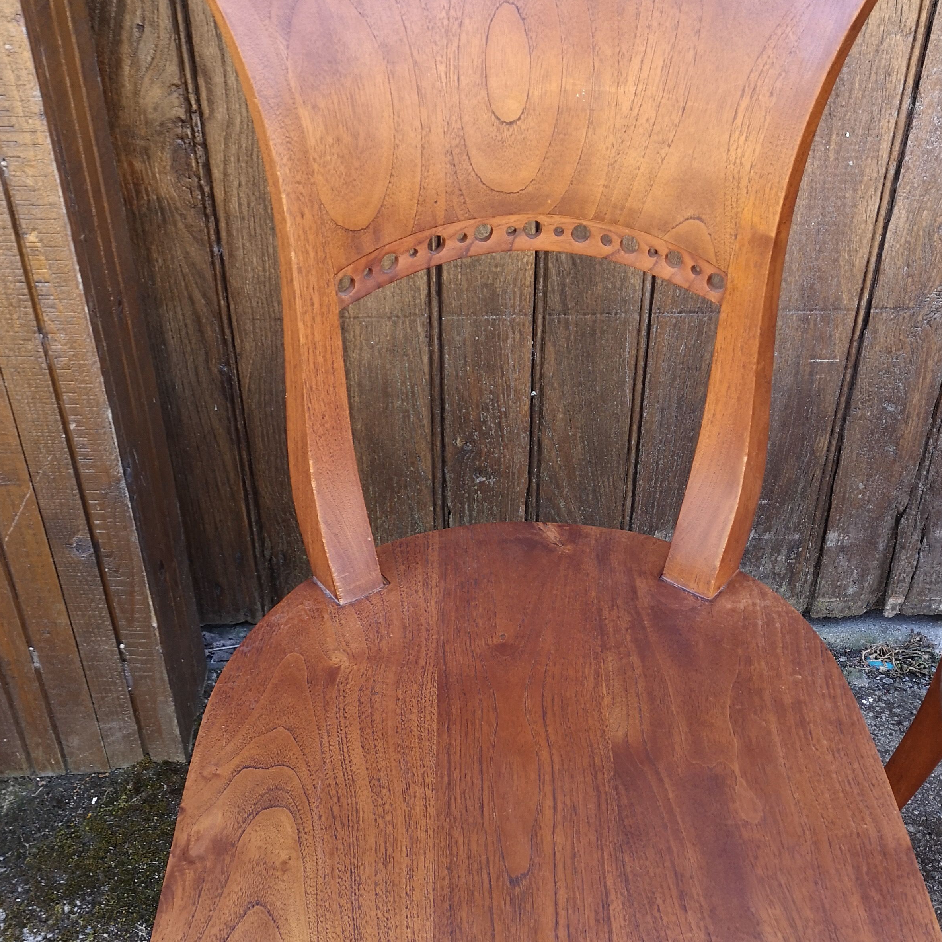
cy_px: 619
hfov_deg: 41.8
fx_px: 1232
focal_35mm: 40
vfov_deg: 41.4
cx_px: 493
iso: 50
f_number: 1.8
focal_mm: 3.95
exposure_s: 1/120
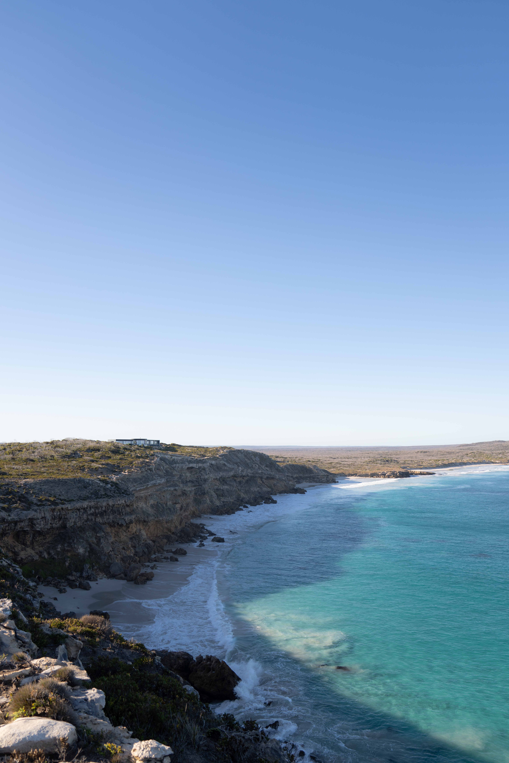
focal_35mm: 26
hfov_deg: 49.6
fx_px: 551
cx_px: 252
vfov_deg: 69.4
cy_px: 385
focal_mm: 24
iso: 100
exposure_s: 1/500
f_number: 4
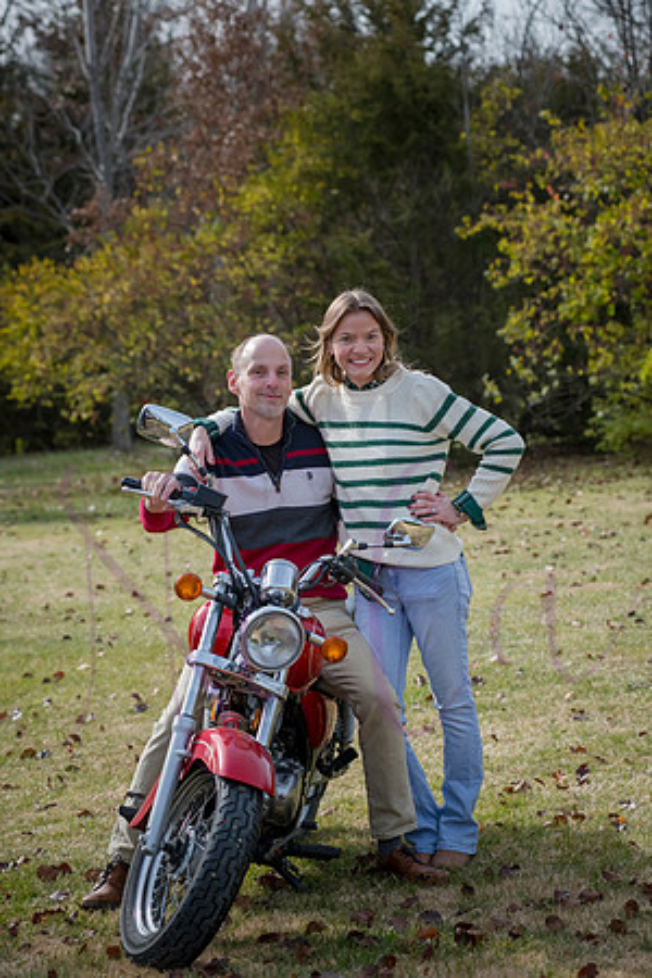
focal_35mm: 100
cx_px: 326
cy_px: 489
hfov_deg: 13.7
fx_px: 2716
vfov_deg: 20.4
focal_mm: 100
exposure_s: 1/1000
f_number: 5.6
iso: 400
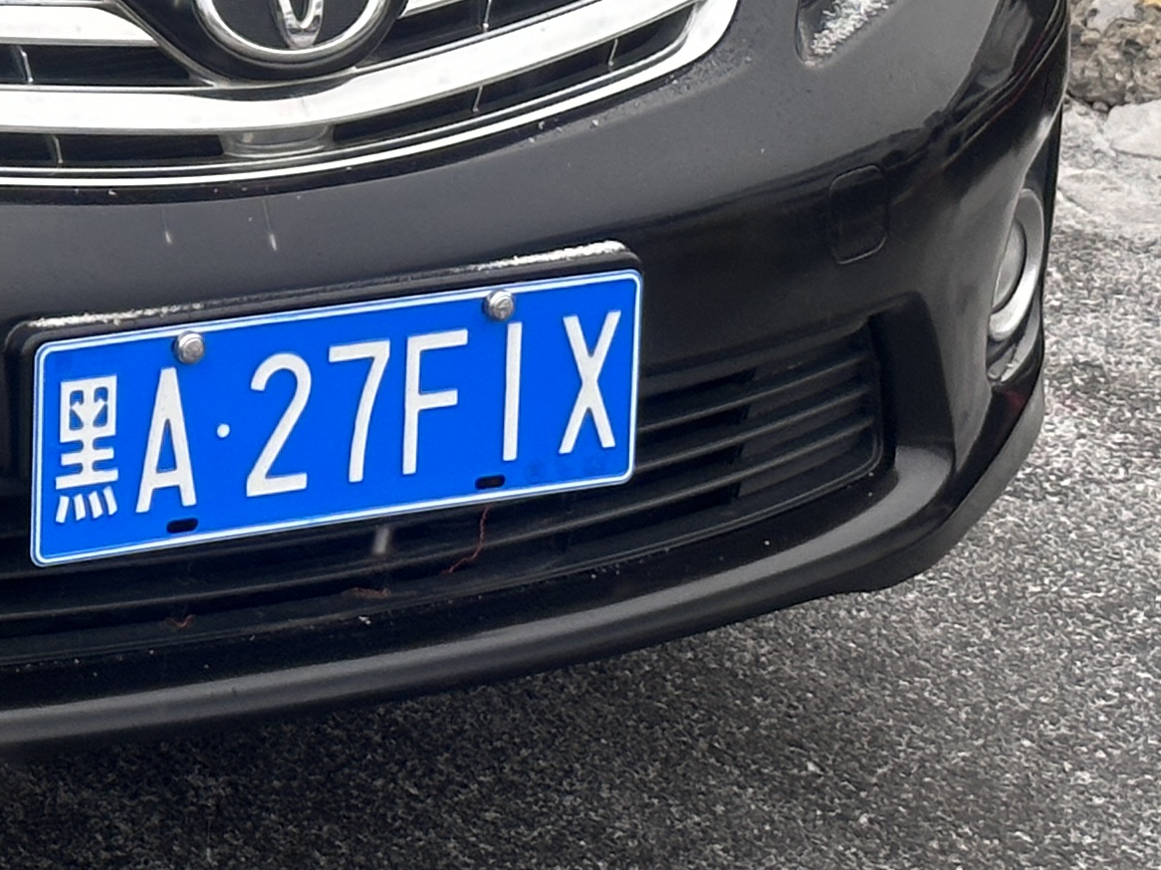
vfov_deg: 8.8
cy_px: -272
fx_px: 5566
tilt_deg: -11.0
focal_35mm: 166
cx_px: -566
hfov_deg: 11.4
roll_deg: -0.5
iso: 80
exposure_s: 1/94
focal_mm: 6.86
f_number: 1.78
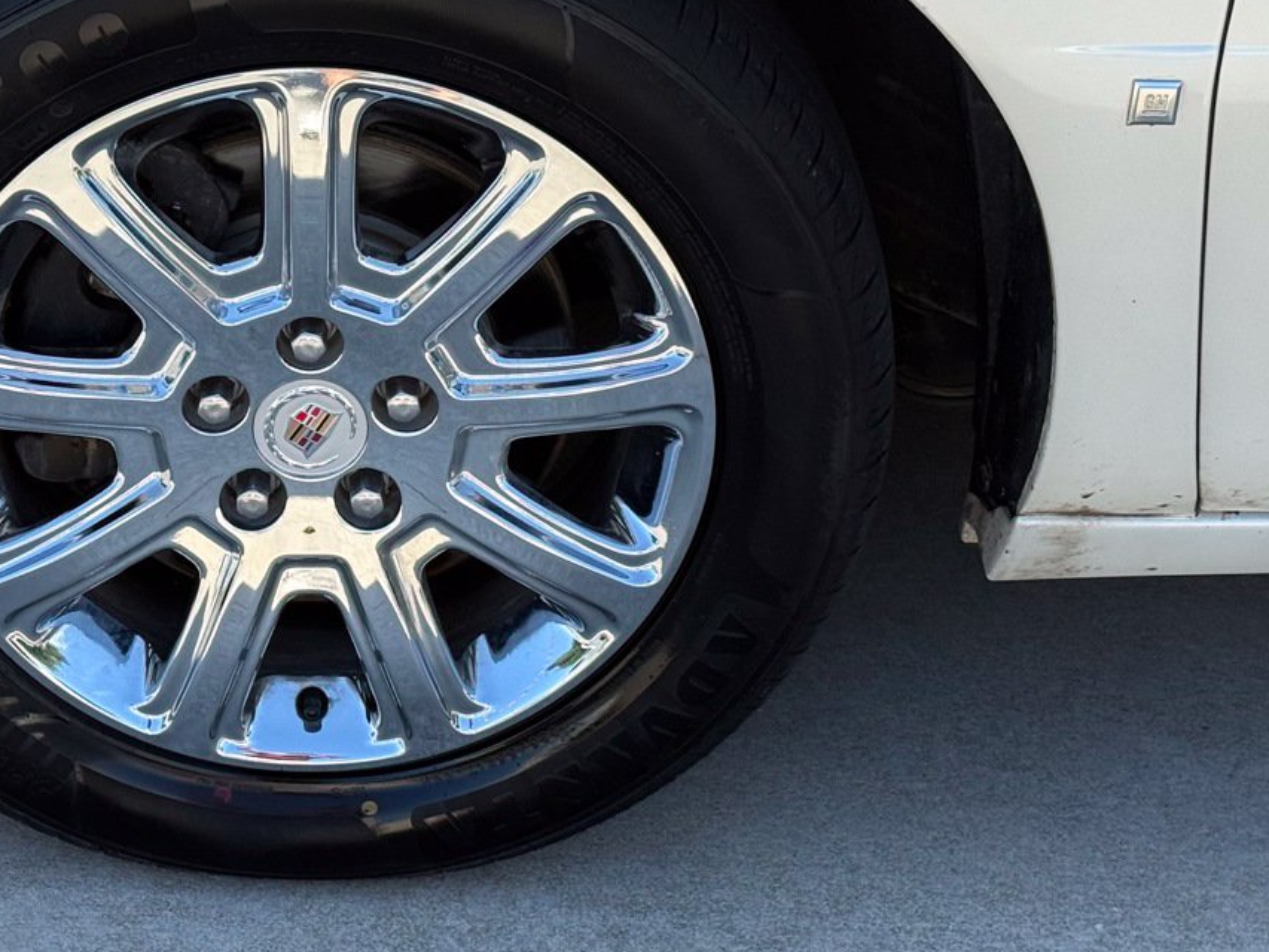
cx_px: 342
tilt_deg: -29.5
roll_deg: -1.5
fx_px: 3300
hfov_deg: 21.6
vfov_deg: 16.4
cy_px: 402
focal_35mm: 90
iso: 64
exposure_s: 1/1353
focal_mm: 6.76
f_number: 1.78
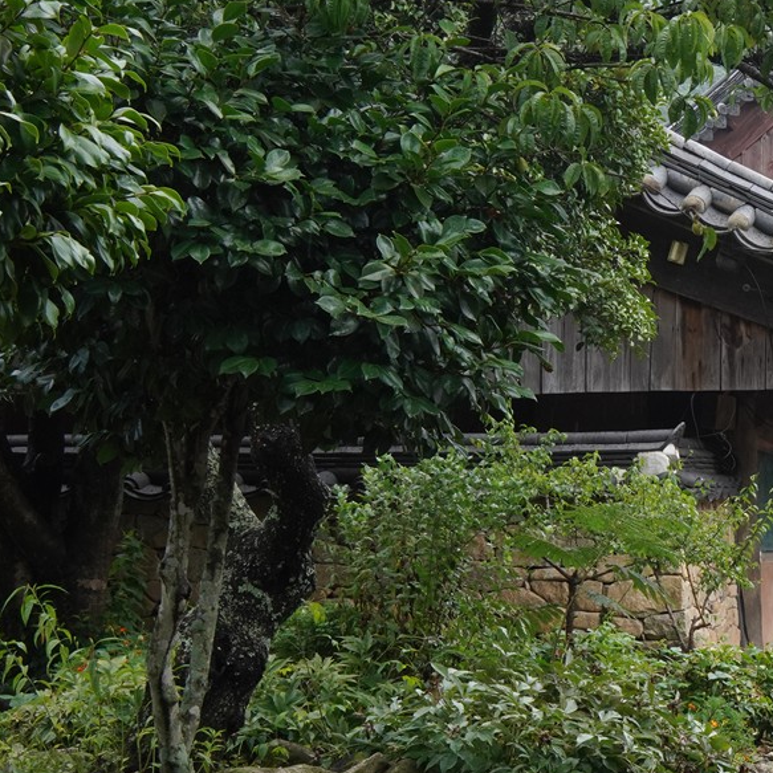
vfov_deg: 17.1
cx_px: 1256
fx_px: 2577
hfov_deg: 15.4
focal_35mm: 102
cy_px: 444
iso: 800
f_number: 16
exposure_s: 1/100
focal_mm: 35
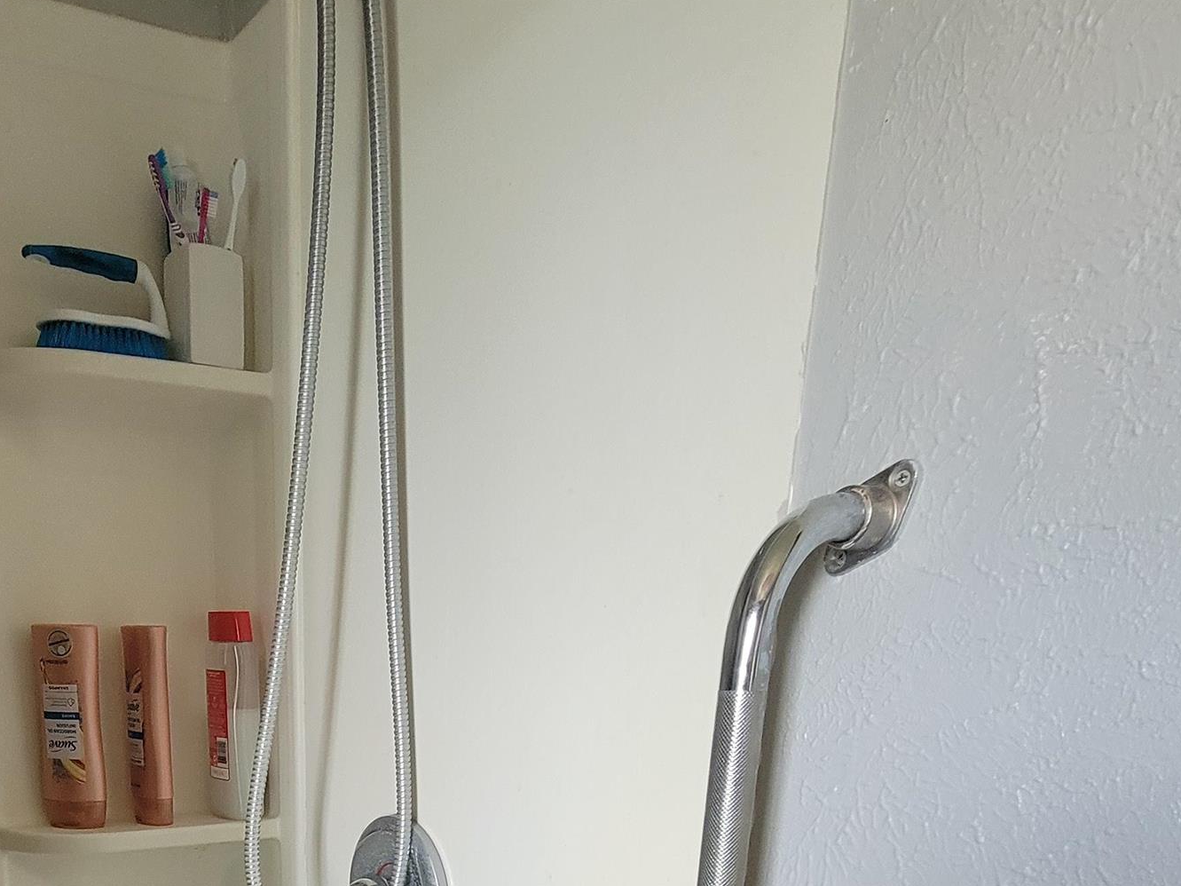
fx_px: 1023
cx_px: 296
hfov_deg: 57.0
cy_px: 1017
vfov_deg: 37.5
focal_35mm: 30
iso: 320
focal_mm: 2.2
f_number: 2.2
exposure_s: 1/60
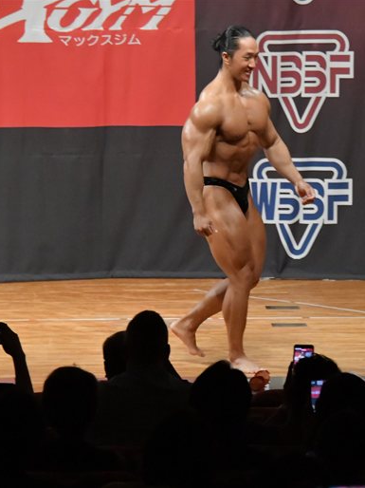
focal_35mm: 293
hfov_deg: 5.1
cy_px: 244
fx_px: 4123
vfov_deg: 6.8
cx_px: 265
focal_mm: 135
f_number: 5.6
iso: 9000
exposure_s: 1/400
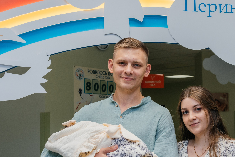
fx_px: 405
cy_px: 105
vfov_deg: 21.8
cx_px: 195
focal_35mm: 62
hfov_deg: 31.4
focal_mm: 35
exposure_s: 1/160
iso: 640
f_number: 5.6
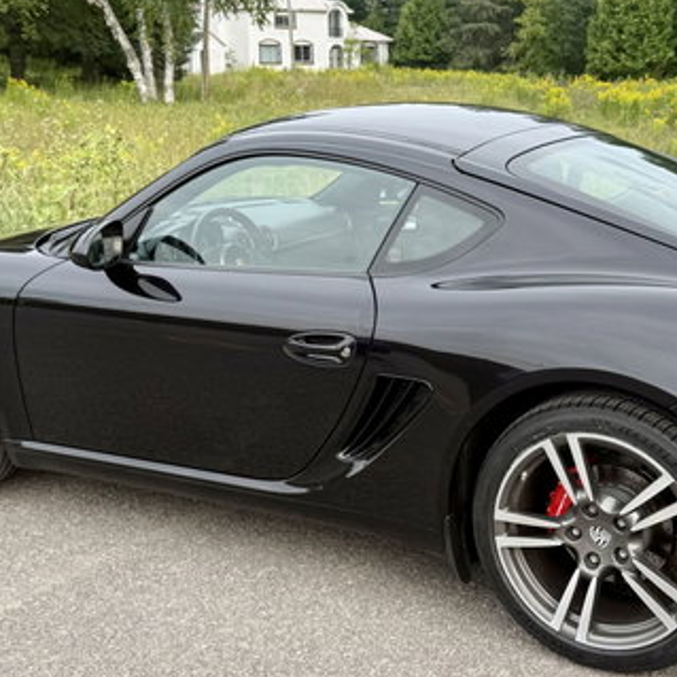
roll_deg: -0.3
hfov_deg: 33.2
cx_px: 441
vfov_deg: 33.4
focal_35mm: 51
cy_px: 310
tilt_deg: -11.6
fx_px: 1128
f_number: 1.78
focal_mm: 6.76
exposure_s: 1/695
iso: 80
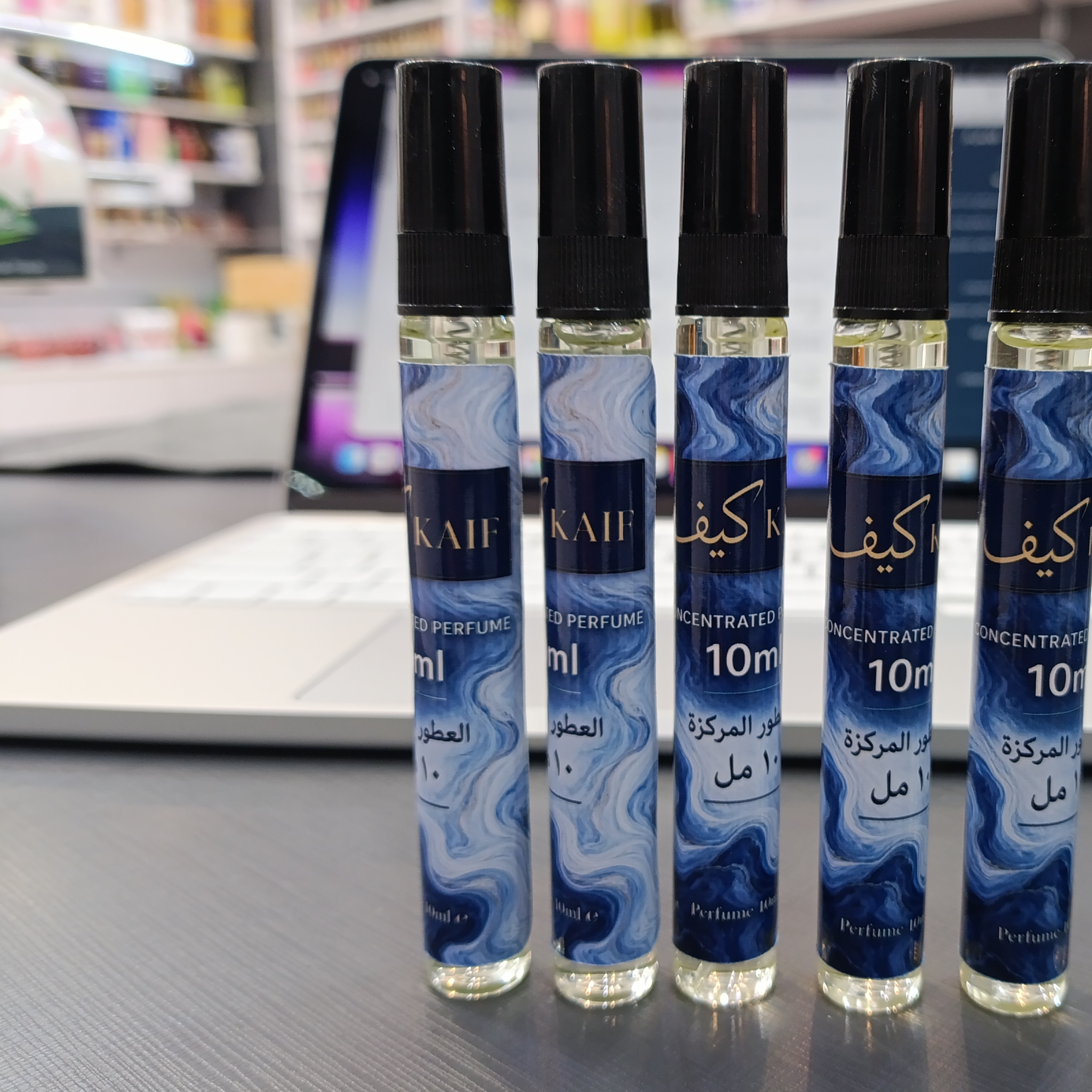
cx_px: 749
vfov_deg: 51.1
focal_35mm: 32
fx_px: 1142
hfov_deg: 50.0
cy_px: 519
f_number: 1.7
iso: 400
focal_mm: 4.71
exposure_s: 1/33.3
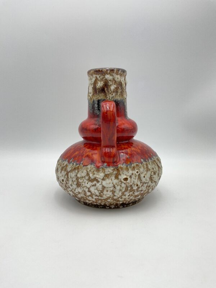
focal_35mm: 29
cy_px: 144
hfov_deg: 48.2
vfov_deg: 61.7
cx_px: 108
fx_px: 241
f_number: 1.8
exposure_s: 1/120
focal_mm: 3
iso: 25
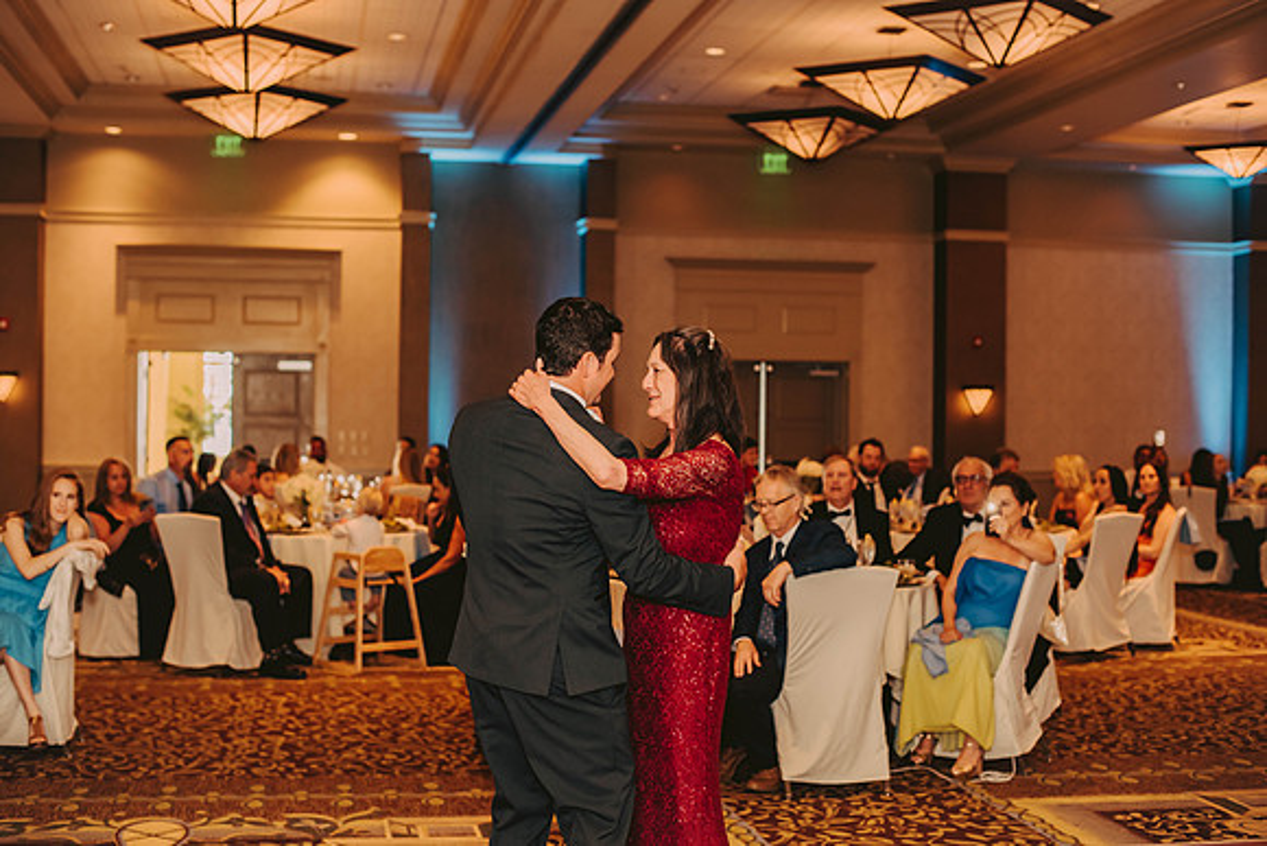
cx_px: 634
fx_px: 1760
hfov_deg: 39.6
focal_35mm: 50
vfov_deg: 27.0
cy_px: 423
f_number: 2.5
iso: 800
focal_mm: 50
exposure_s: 1/125
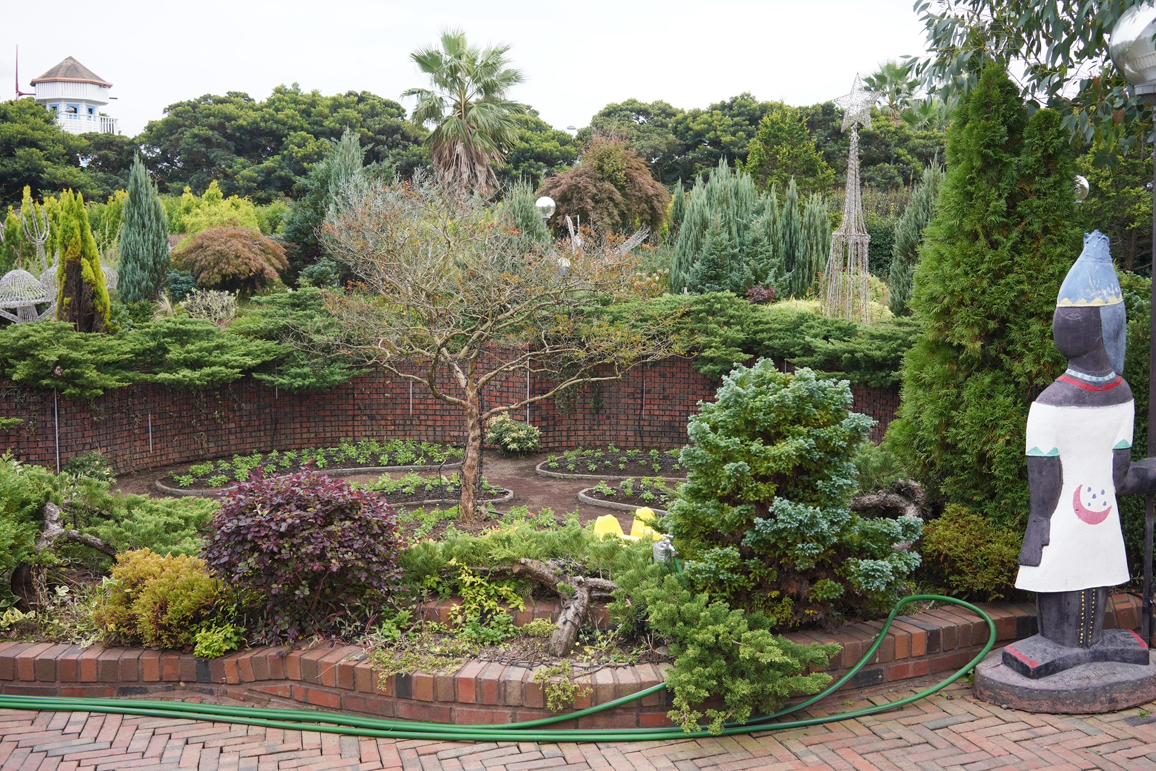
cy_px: 386
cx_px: 578
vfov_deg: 37.9
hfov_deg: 54.4
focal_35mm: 35
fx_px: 1124
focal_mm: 35
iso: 400
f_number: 9
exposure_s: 1/100
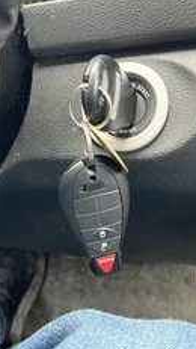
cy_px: 147
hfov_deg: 24.4
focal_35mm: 49
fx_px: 453
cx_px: 80
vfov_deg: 42.0
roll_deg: +15.4
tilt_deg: -30.0
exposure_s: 1/60
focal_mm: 5.1
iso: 125
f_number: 1.6
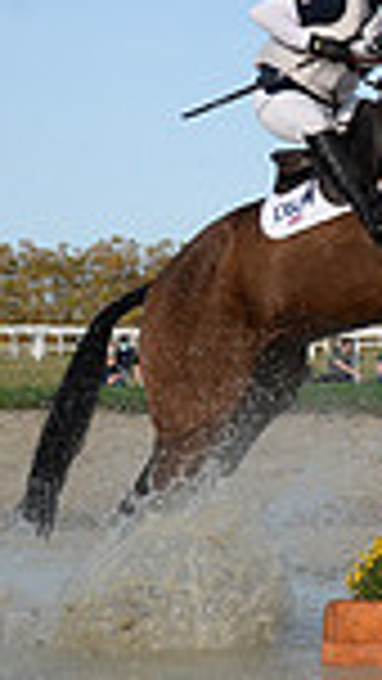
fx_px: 2322
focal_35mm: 129
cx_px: 1034
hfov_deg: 8.3
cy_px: 252
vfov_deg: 16.6
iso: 800
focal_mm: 32
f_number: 6.3
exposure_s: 1/3200
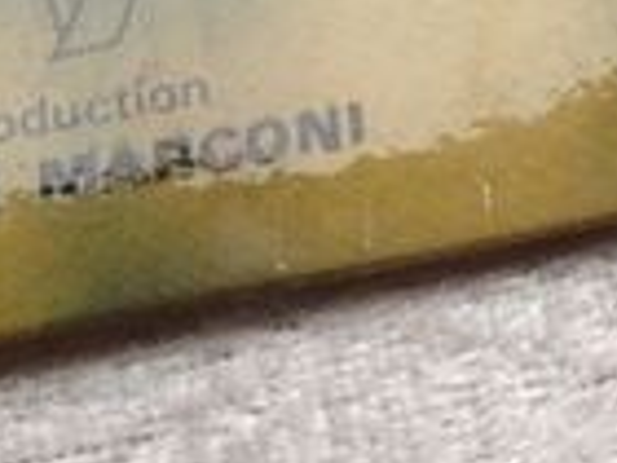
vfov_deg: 5.5
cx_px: 1199
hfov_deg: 7.6
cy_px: -977
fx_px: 4456
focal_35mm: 250
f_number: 2.4
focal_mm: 4.28
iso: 64
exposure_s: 1/40
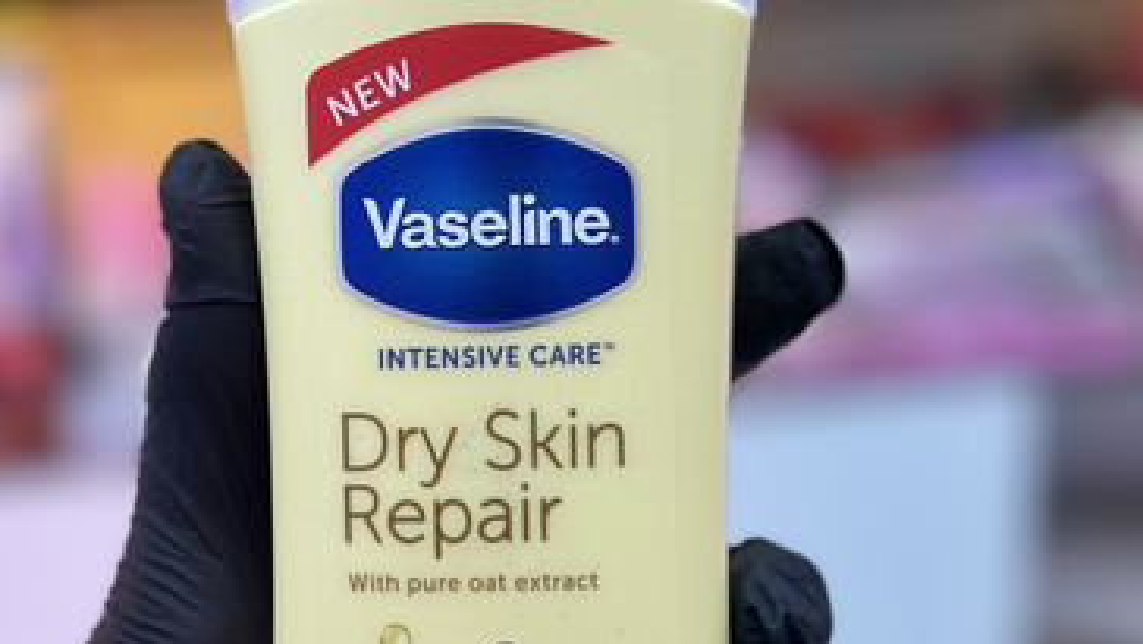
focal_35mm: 89
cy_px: 421
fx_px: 2698
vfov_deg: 13.6
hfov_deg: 23.9
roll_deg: +2.6
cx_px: 476
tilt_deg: -28.4
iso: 80
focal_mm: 6.86
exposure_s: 1/227
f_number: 1.78
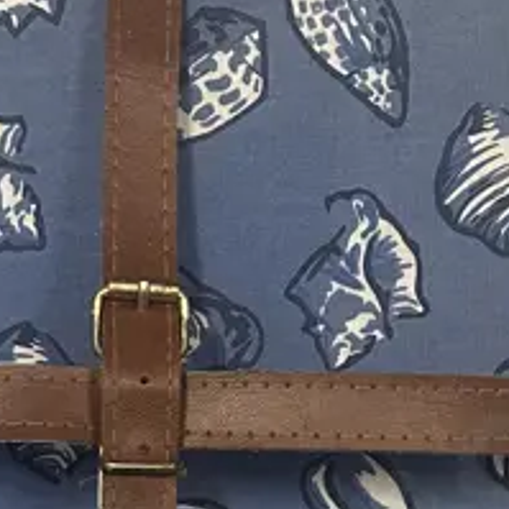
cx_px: 166
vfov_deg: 14.2
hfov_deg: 15.9
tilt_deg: -40.0
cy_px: 911
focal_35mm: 109
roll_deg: -0.5
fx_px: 1813
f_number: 1.78
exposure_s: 1/50
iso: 250
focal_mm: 6.86
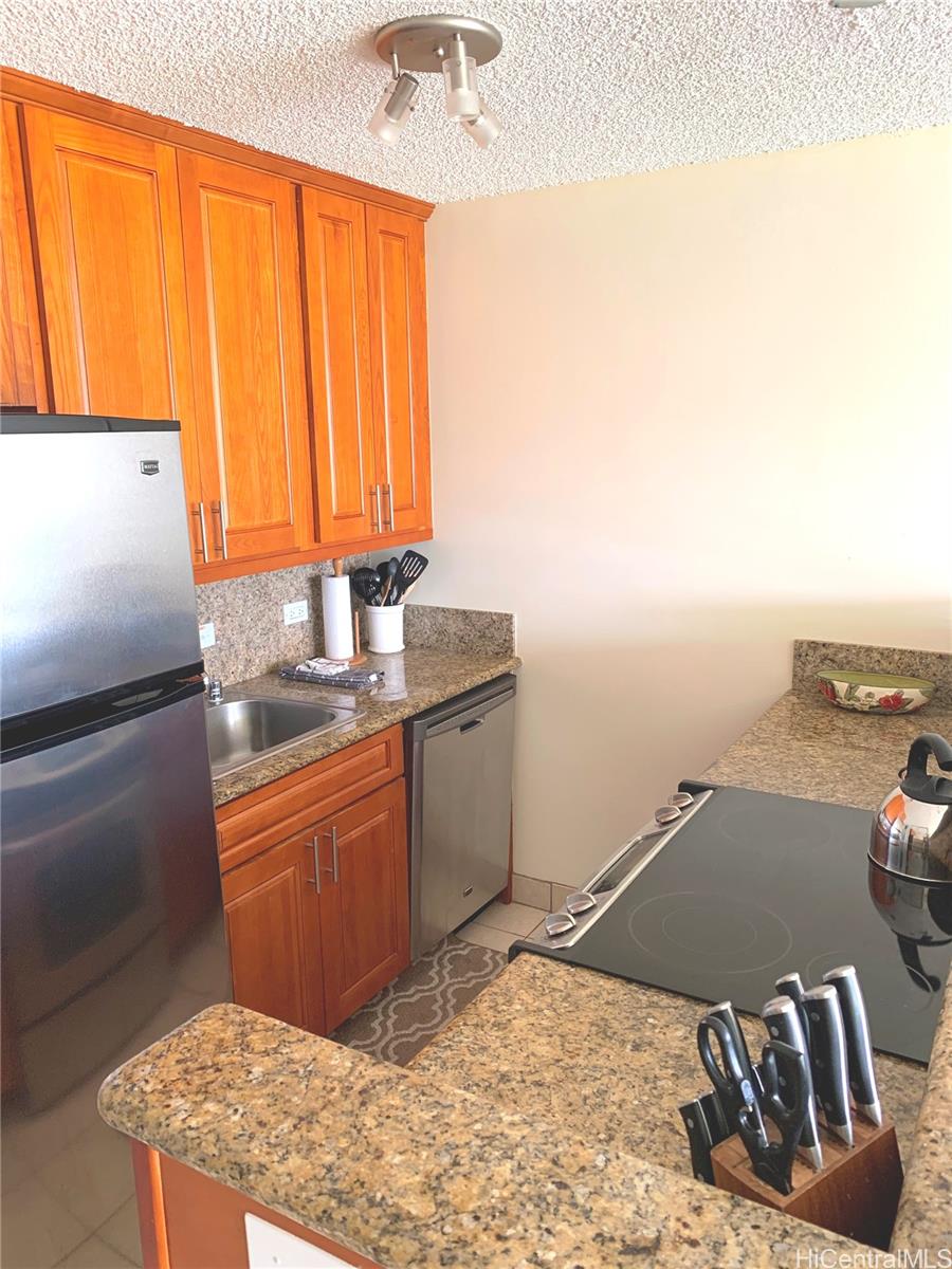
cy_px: 634
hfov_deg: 53.1
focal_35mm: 26
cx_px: 476
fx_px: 953
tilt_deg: -11.8
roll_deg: +1.5
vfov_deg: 67.3
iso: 100
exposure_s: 1/60
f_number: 1.8
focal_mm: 4.25
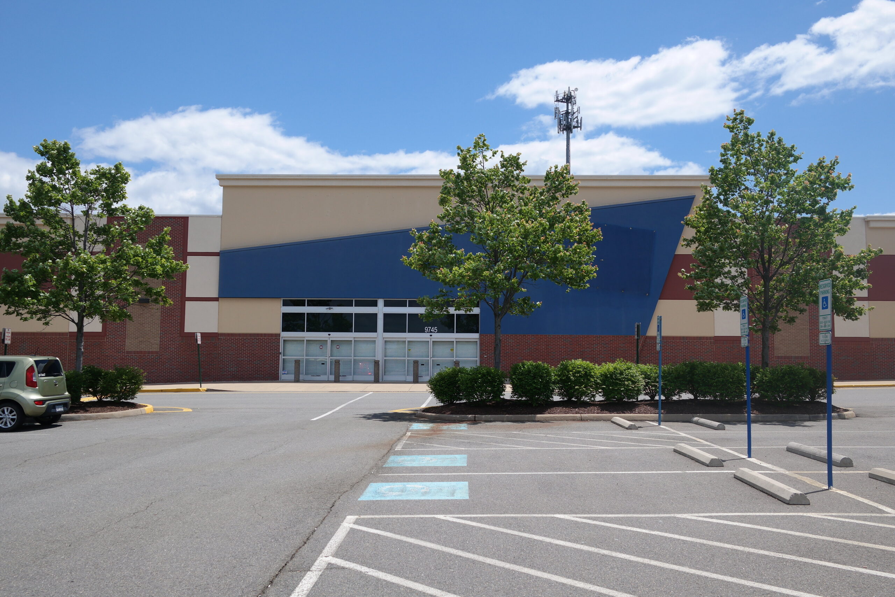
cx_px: 448
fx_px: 746
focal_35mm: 30
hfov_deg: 61.9
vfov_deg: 43.6
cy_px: 298
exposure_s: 1/320
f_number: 7.1
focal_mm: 20
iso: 100
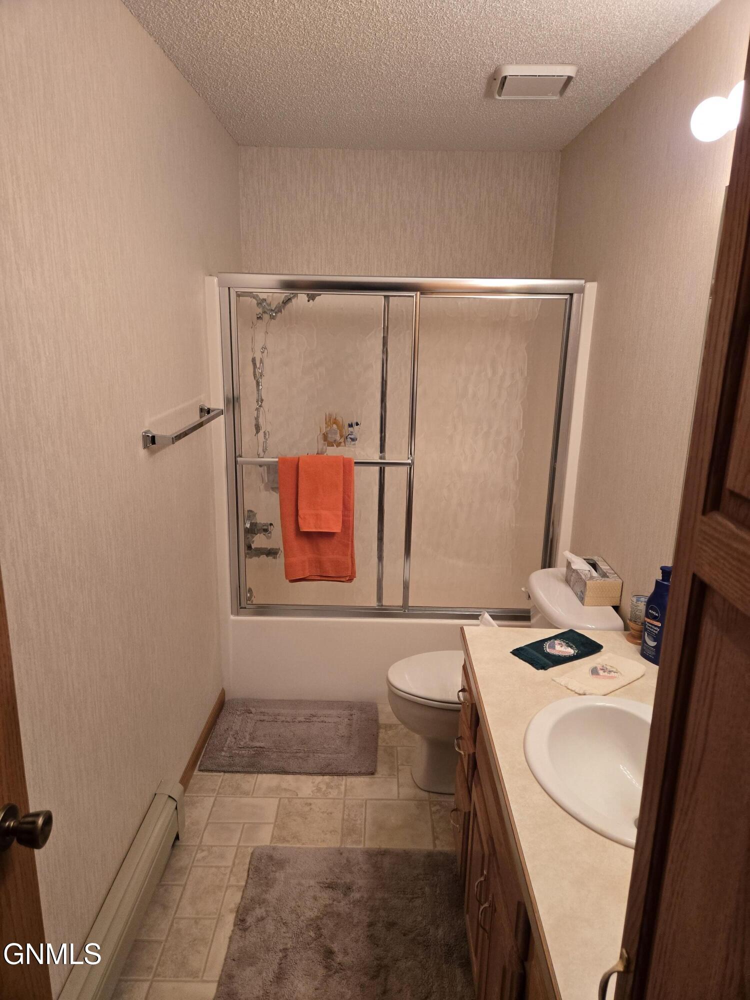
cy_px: 500
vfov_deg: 73.9
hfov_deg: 58.9
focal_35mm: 23
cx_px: 375
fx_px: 664
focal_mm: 5.4
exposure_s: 1/120
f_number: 1.8
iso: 200
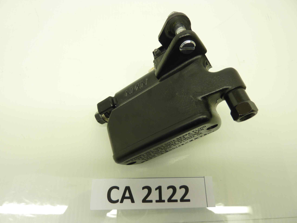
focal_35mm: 25
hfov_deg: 69.4
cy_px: 112
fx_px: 214
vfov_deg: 54.9
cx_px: 148
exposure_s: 1/20
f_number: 3.3
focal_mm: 4.1
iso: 80
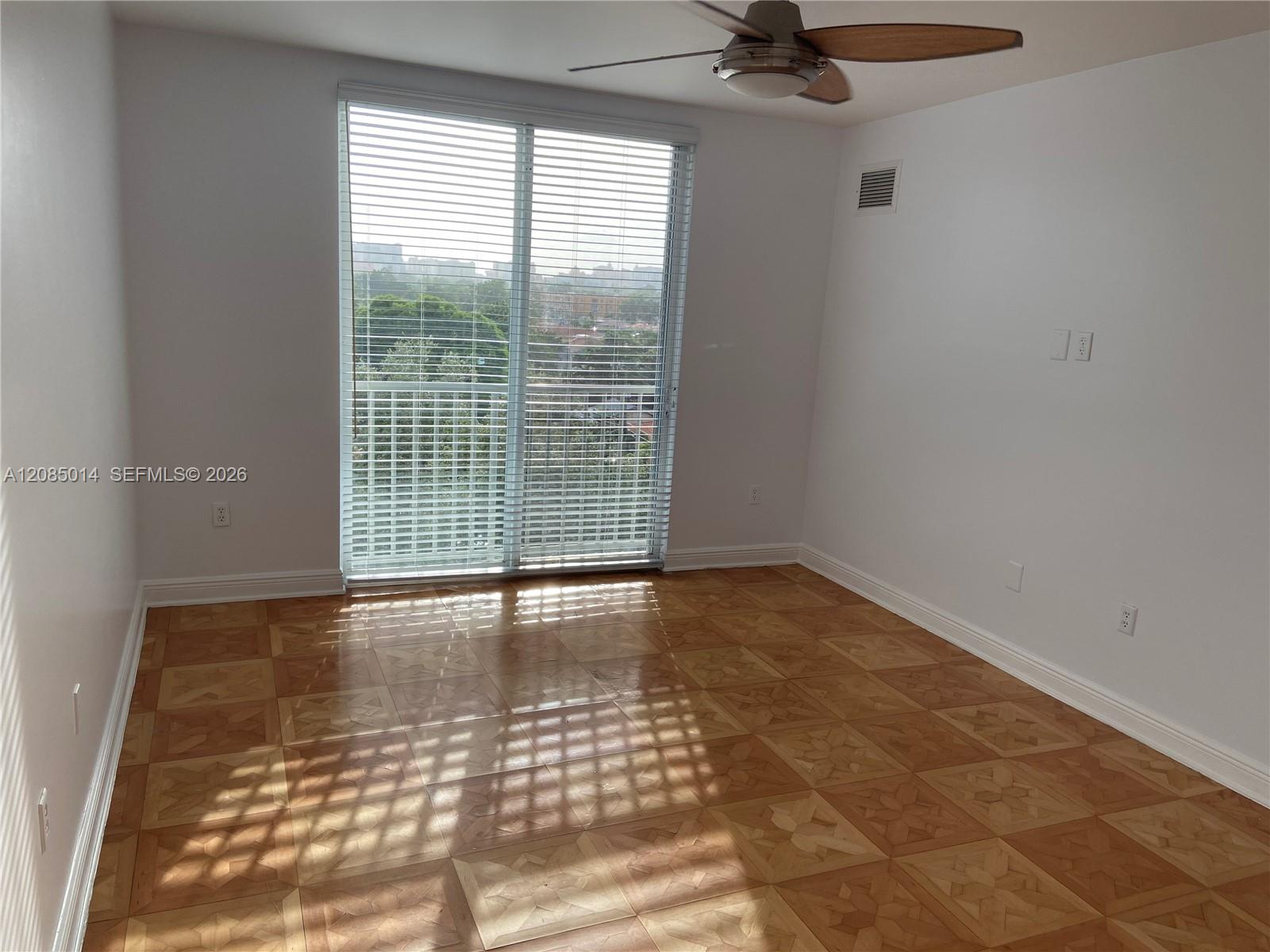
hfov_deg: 67.3
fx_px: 954
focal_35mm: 26
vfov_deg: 53.1
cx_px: 635
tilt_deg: -13.1
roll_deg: -3.0
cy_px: 476
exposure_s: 1/268
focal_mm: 4.25
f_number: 1.8
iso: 32
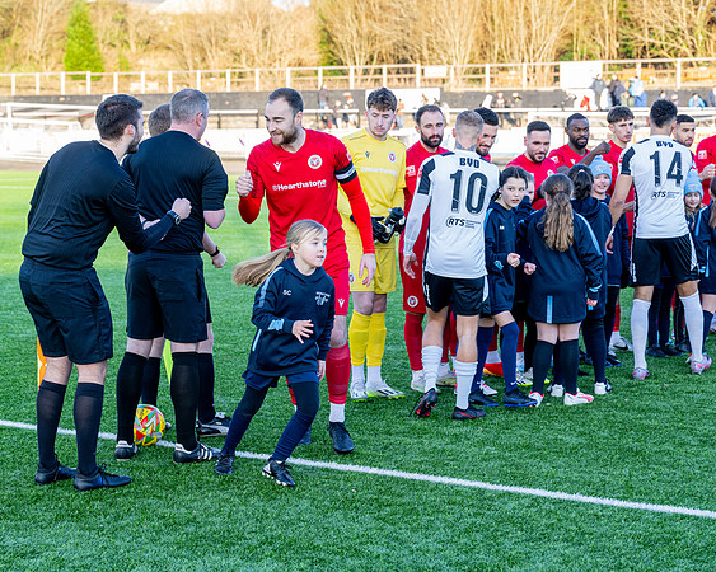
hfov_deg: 22.8
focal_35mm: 84
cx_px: 353
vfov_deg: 18.3
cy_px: 297
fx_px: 1774
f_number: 5
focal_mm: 70
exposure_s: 1/500
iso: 1000
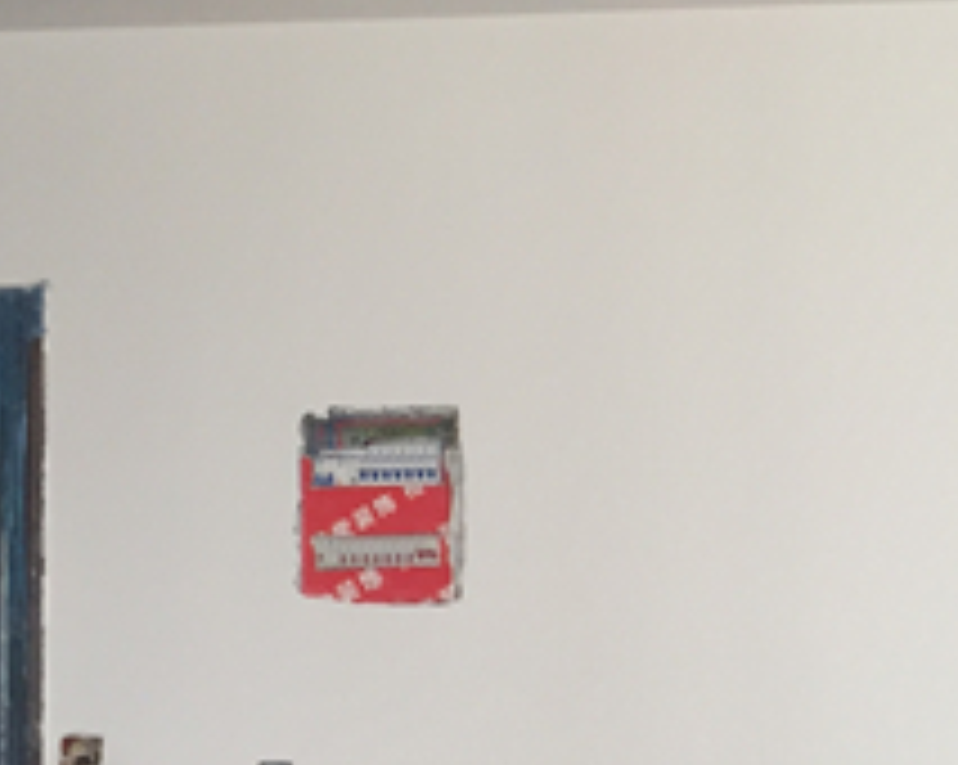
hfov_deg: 19.5
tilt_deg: +2.8
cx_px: 1115
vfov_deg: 16.4
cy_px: 610
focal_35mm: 93
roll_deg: +0.1
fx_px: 2634
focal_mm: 4.15
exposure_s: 1/33
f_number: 2.2
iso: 50
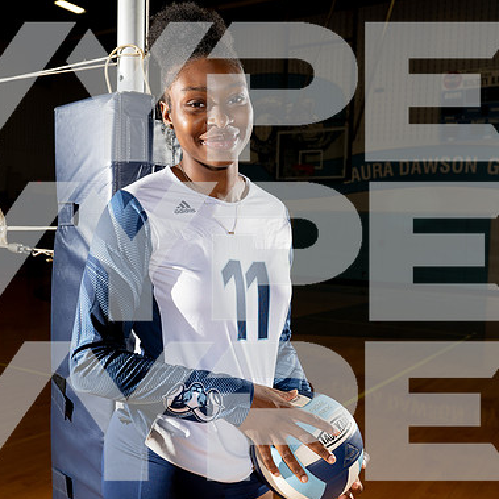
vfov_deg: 42.8
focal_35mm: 39
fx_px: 636
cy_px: 252
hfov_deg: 42.5
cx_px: 186
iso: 250
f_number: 5.6
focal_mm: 30
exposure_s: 1/250
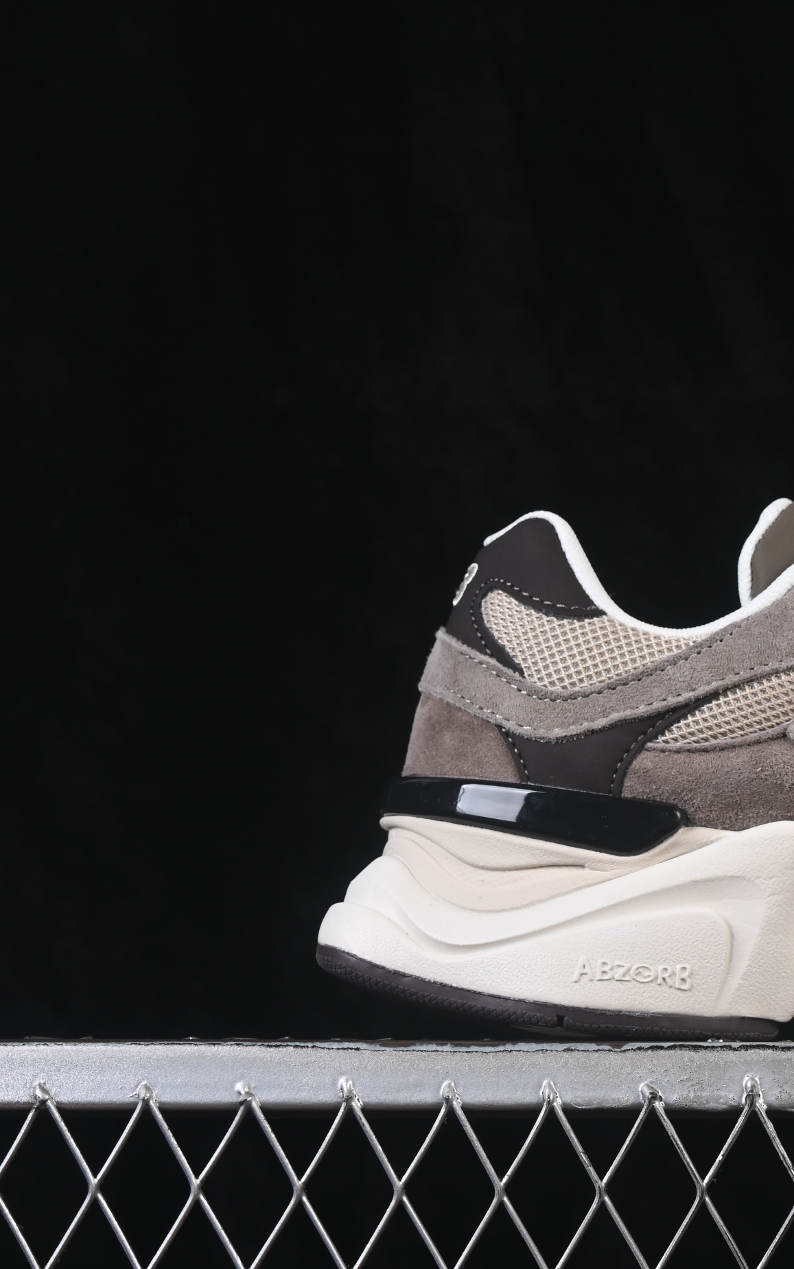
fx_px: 3980
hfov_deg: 11.2
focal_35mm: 115
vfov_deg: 18.1
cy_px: 636
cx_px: 933
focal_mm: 50
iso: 160
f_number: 8
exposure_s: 1/80
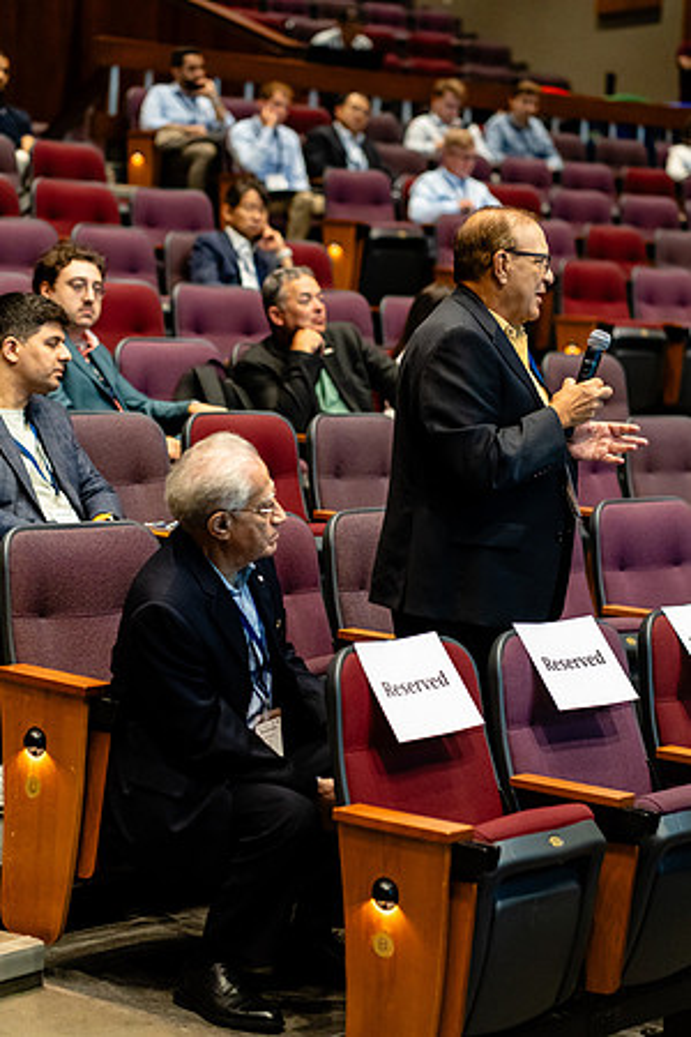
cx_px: 346
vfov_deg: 23.9
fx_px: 2447
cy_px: 518
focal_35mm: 85
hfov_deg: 16.1
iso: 4000
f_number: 2.8
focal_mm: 85
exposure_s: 1/200
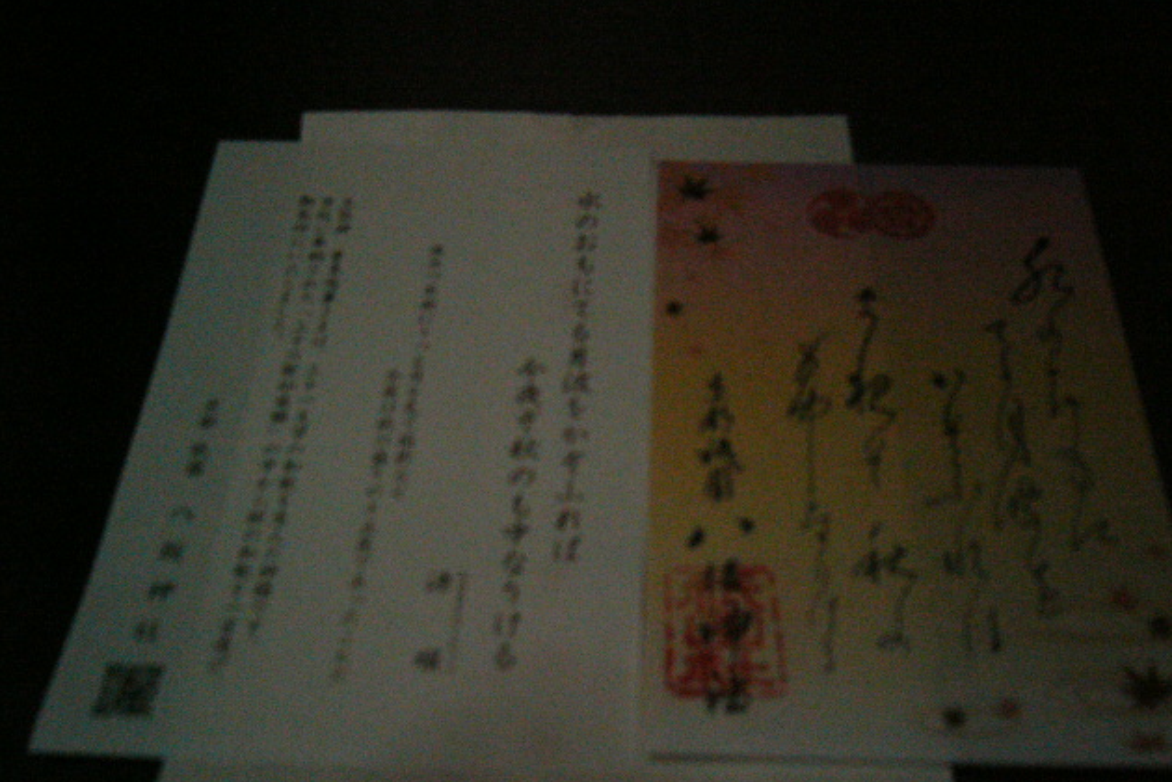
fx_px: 1204
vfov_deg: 35.9
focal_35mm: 37
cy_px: 438
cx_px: 593
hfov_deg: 51.9
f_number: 2.8
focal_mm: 5.8
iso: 400
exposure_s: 1/125
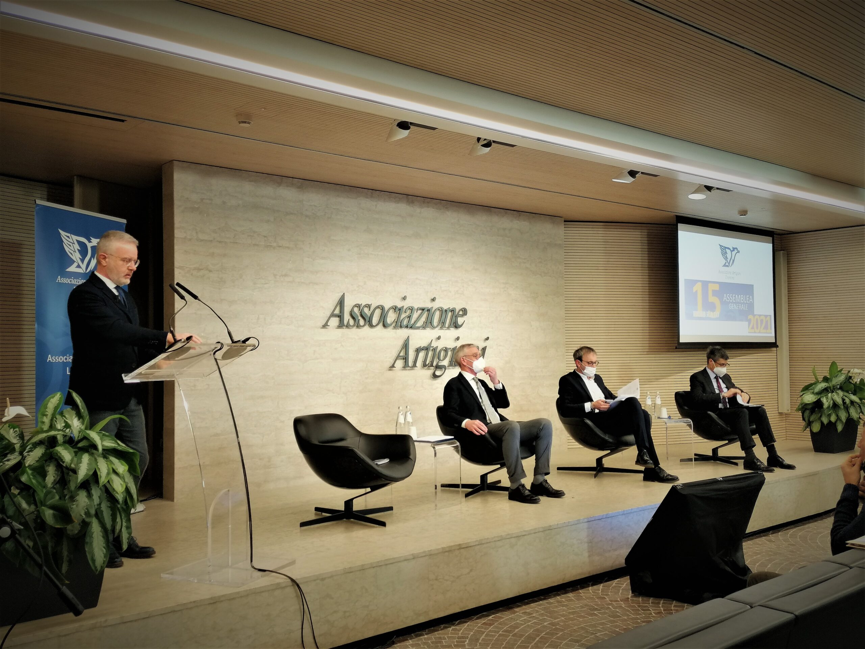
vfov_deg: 42.9
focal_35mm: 33
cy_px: 324
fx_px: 825
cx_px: 432
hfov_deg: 55.4
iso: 160
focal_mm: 3.95
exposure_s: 1/50
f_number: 1.8
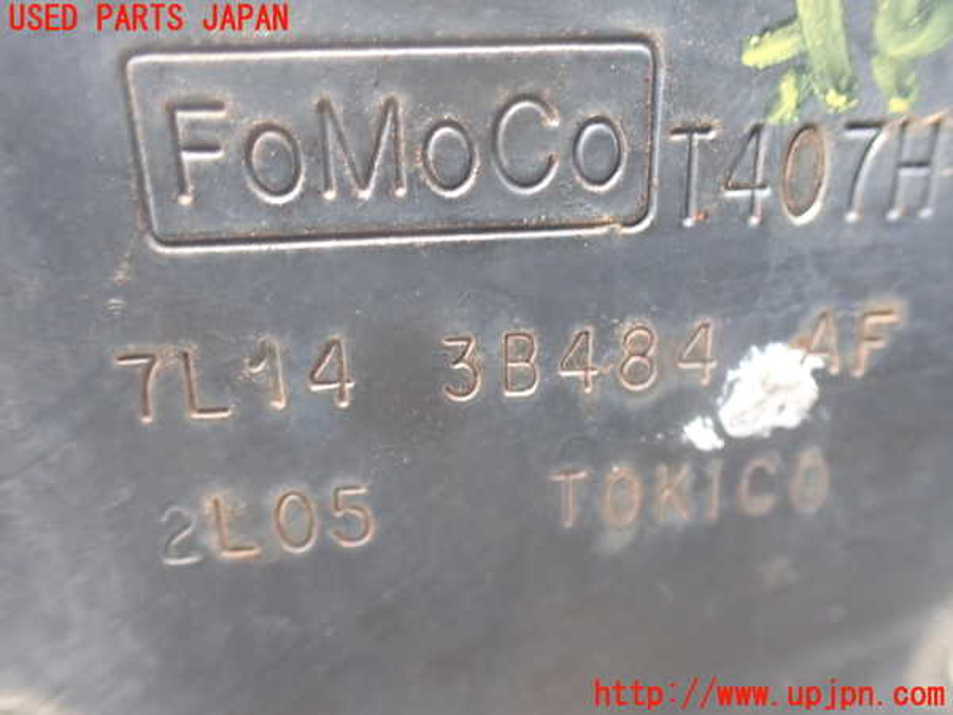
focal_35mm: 30
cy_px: 358
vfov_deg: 46.8
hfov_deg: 60.0
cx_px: 476
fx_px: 826
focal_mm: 5.4
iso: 800
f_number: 2.3
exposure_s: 1/50
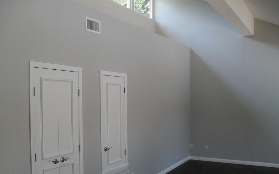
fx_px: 289
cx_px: 138
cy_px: 105
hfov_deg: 51.5
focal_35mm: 38
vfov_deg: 33.5
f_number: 2.8
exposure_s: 1/90
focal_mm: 6.2
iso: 100
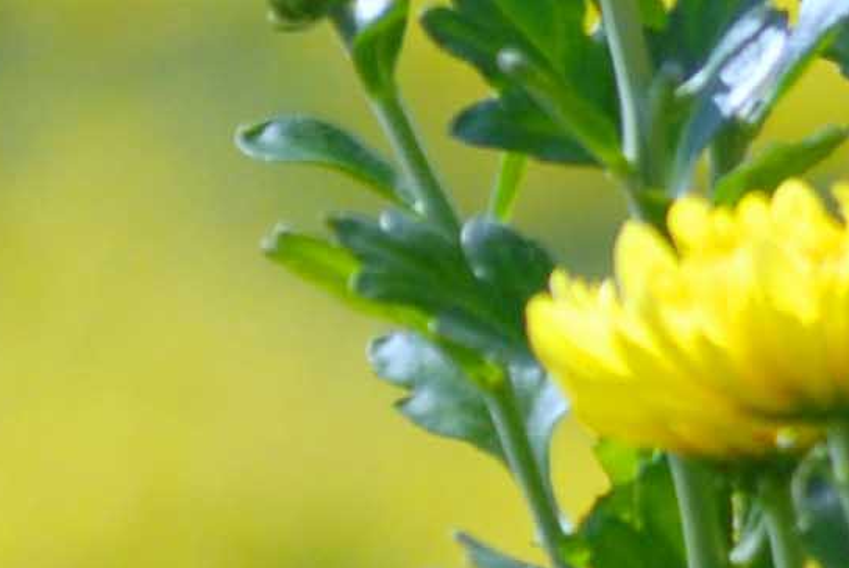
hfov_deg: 1.0
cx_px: 1127
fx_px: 50427
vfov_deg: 0.6
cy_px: 173
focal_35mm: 2136
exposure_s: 1/5000
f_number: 2.8
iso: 320
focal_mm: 200
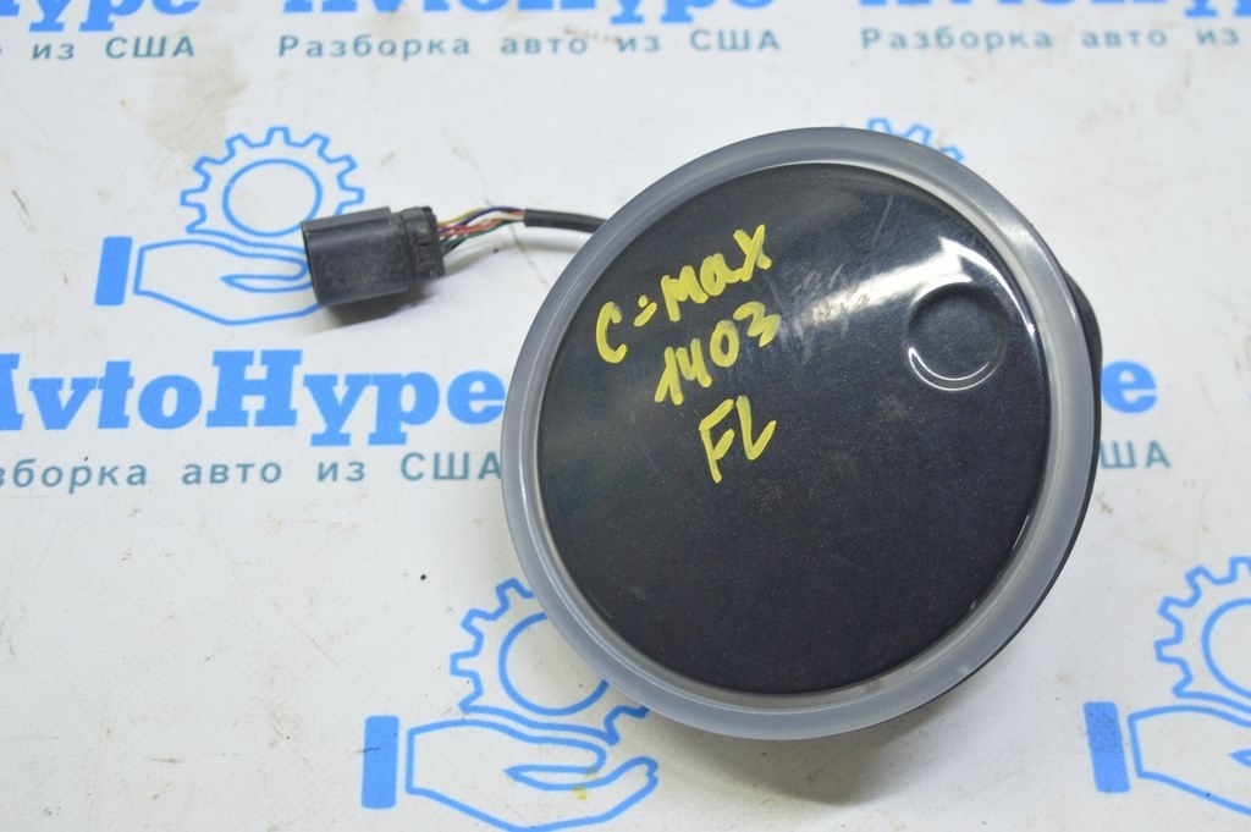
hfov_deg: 35.1
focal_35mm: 57
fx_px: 1979
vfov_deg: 23.7
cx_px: 626
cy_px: 416
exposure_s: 1/20
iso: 400
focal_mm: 38
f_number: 5.6
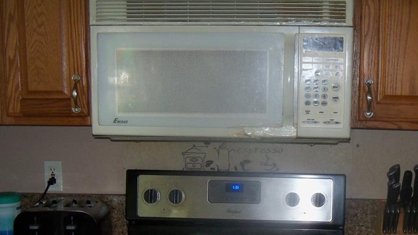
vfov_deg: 20.5
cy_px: 223
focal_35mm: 57
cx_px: 298
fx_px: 632
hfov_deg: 36.0
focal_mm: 6.2
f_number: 3.5
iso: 200
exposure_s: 1/30
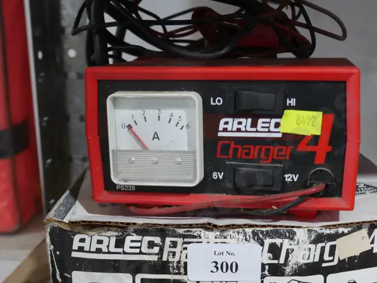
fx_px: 599
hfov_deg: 34.8
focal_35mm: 55
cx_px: 229
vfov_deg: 26.4
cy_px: 194
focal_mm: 17
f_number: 4
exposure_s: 1/60
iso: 1000
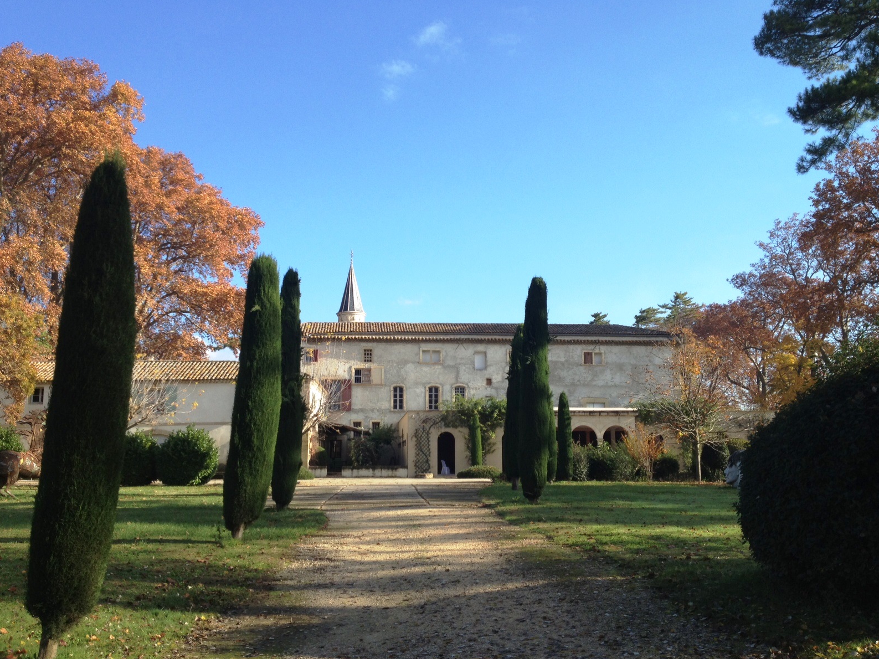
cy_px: 328
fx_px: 914
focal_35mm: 36
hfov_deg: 51.4
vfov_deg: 39.7
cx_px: 446
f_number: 2.4
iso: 50
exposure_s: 1/812
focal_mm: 4.28
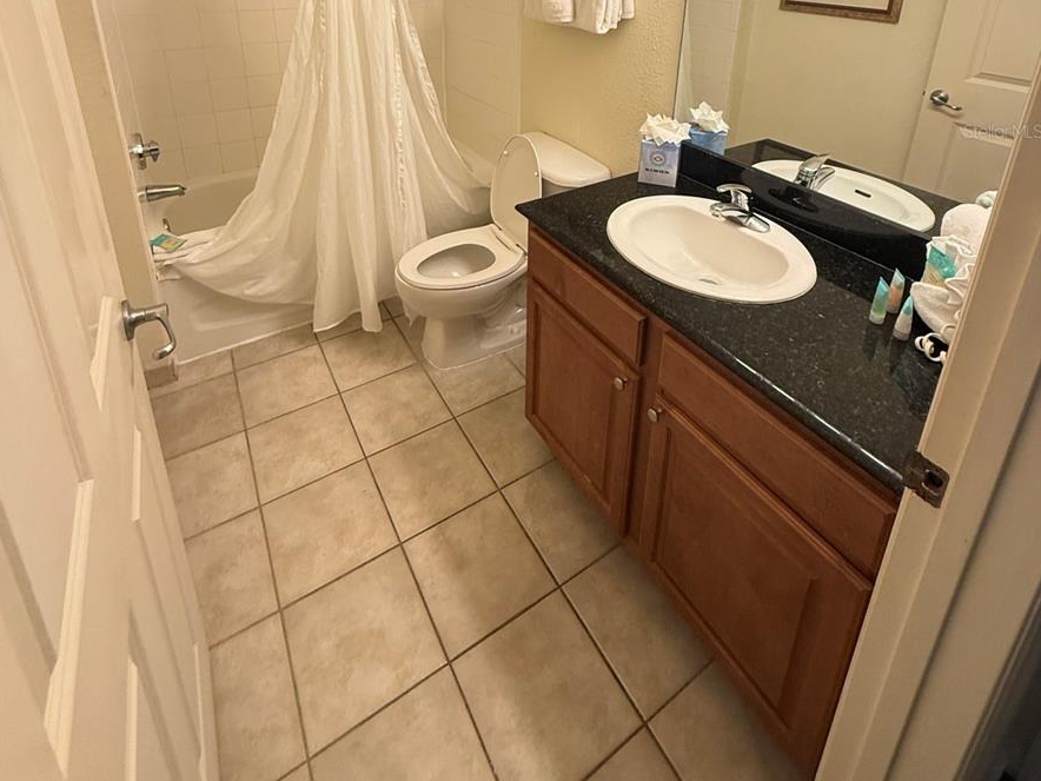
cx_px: 517
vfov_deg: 61.6
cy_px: 131
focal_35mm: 19
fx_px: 571
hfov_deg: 84.7
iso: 320
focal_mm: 2.22
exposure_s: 1/60
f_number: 2.2
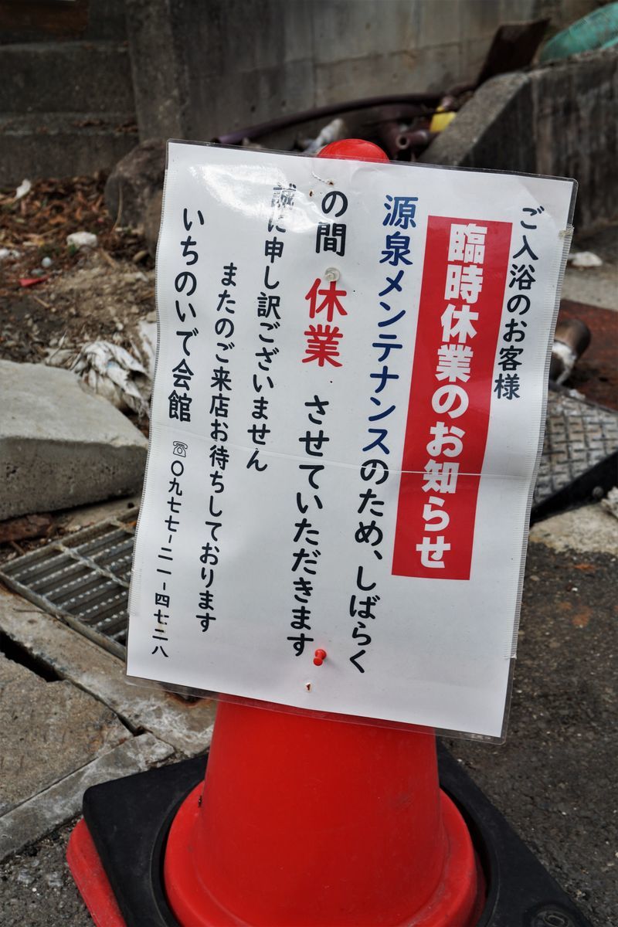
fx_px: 1159
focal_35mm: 45
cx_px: 309
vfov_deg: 43.6
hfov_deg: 29.9
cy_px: 464
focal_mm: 30
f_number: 8
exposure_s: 1/320
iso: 100
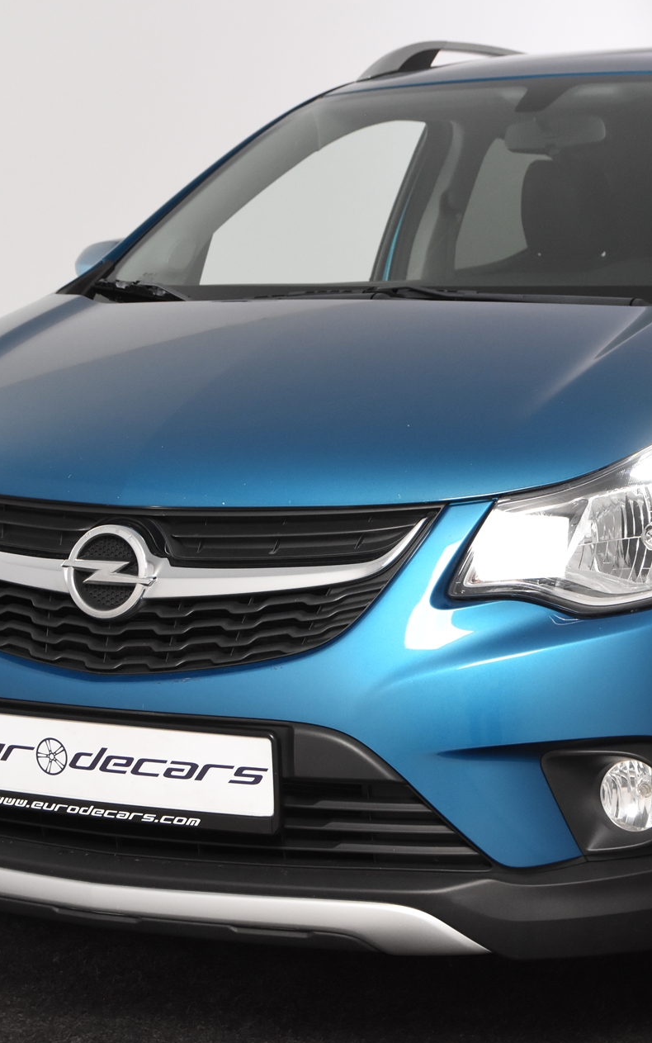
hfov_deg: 16.5
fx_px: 2245
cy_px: 525
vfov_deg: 26.1
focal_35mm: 79
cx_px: 472
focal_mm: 34
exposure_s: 1/100
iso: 1600
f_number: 5
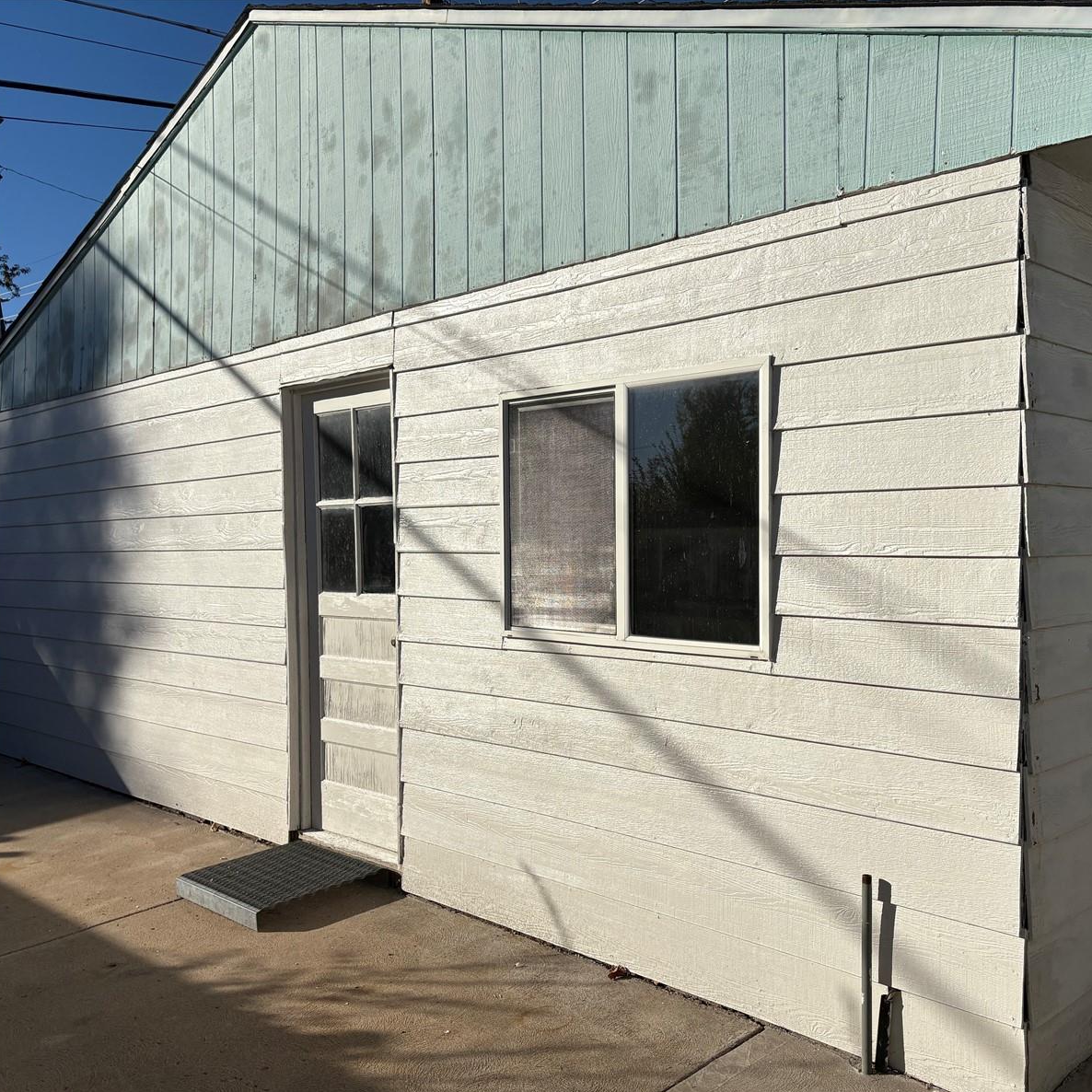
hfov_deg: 52.5
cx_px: 596
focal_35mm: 31
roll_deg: +2.3
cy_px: 551
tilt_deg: -1.0
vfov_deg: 52.5
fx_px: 1106
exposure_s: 1/11905
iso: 50
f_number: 1.6
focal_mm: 5.96
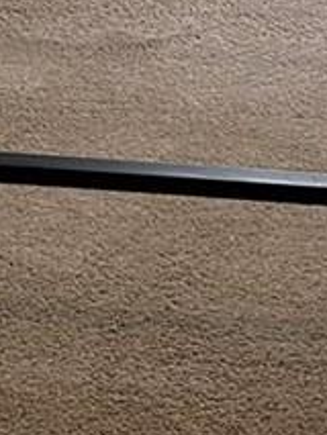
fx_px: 2265
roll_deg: -1.8
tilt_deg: -2.5
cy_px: -682
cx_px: 174
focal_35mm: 180
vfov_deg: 9.5
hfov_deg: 8.3
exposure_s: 1/60
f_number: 1.78
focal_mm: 6.86
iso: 125
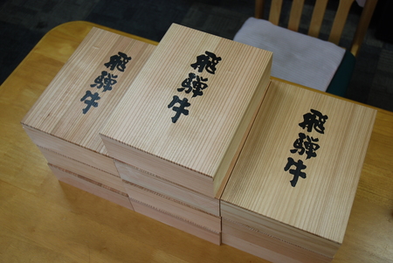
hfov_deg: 47.9
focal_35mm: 40
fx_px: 443
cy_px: 132
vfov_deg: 33.1
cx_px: 196
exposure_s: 1/40
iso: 200
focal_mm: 27
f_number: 3.8
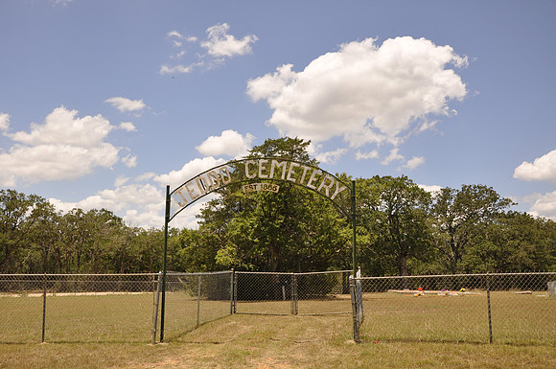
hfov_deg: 57.3
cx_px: 278
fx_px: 509
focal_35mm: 33
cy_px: 184
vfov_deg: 39.9
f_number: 7.1
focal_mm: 22
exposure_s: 1/200
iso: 200
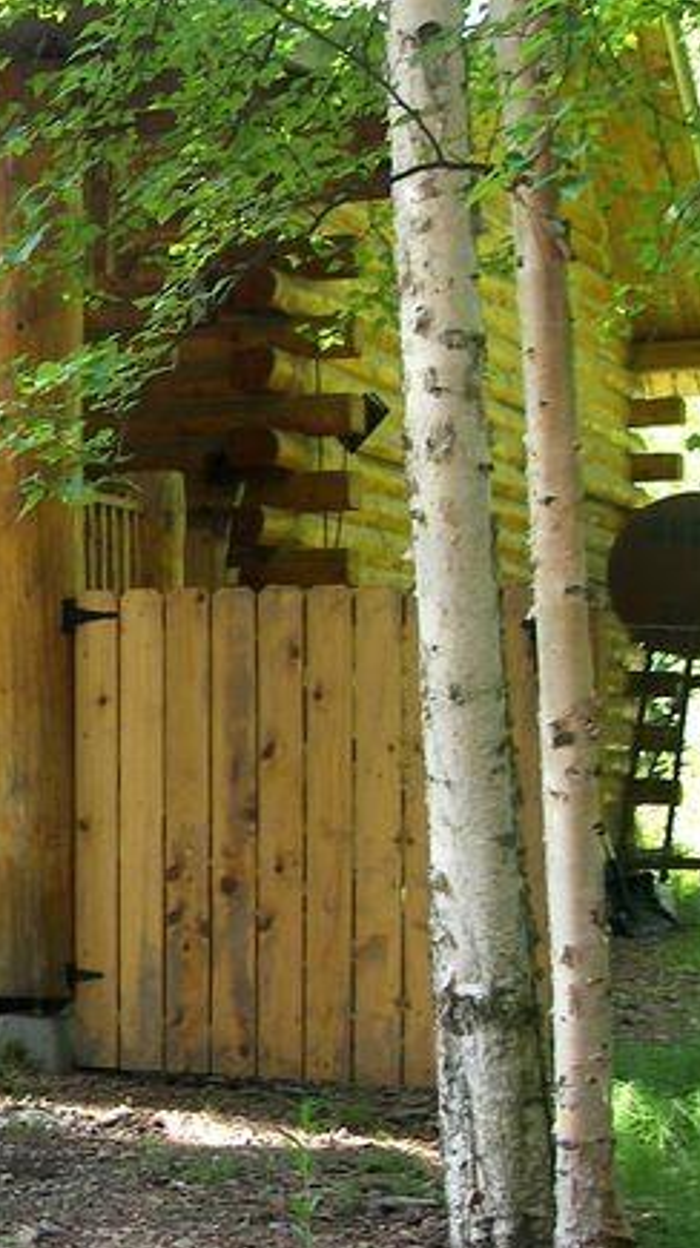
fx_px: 3141
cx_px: -468
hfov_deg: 11.9
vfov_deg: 22.4
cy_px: 732
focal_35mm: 95
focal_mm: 7.8
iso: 50
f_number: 3.2
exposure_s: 1/40
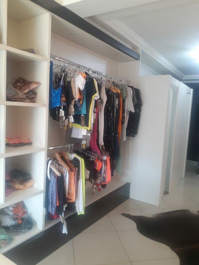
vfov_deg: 65.3
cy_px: 132
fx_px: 207
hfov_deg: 51.4
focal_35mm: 27
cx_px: 100
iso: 250
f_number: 1.9
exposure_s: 1/60
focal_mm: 3.6
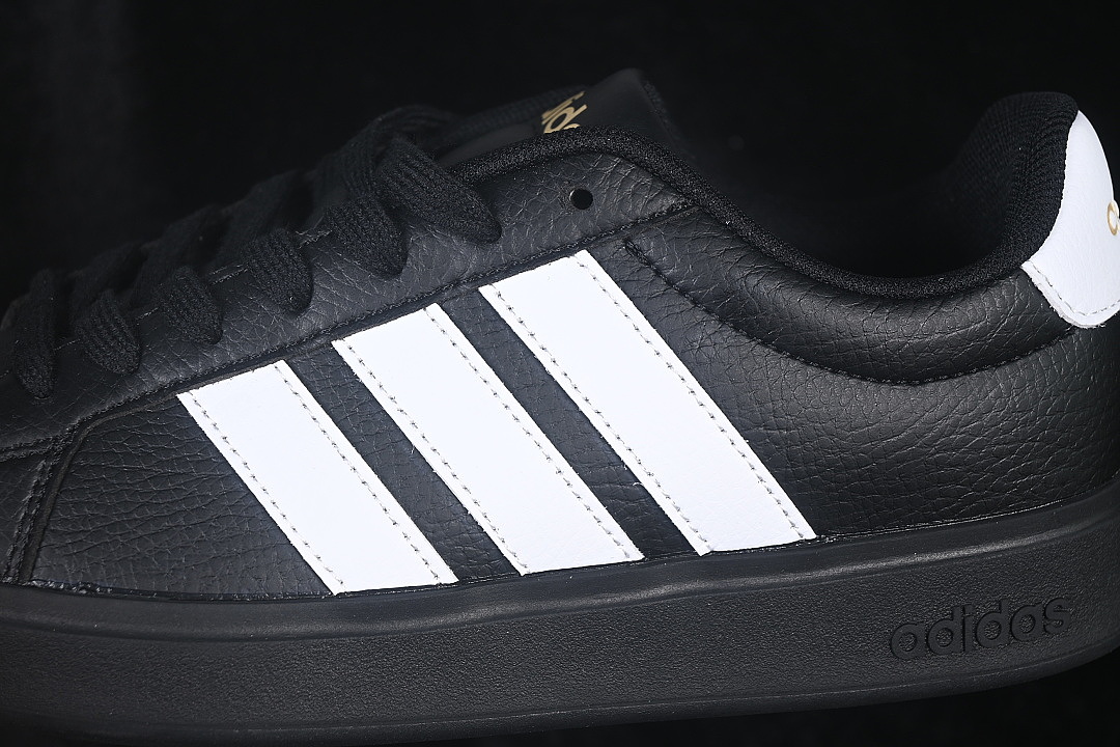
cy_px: 374
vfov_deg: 18.2
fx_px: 2333
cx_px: 560
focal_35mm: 75
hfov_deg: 27.0
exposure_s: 1/60
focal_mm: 50
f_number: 6.3
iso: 160
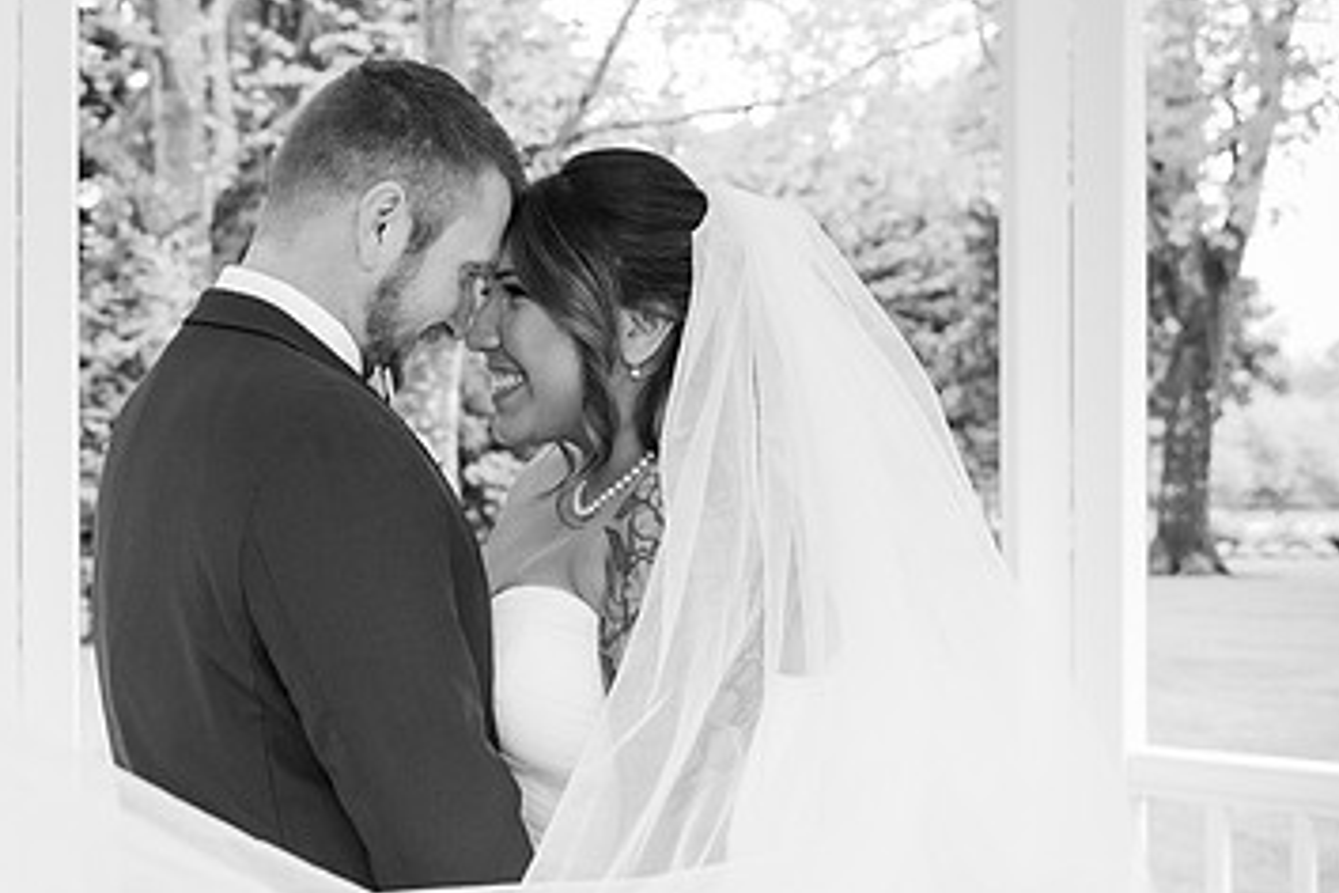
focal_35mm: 59
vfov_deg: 23.0
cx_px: 257
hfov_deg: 32.9
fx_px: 2194
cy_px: 464
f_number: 4.5
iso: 3200
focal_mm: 36
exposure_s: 1/320
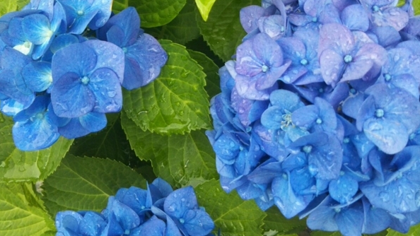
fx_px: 490
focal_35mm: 44
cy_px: 75
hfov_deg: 46.4
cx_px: 209
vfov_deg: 26.9
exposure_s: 1/120
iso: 64
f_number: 2.2
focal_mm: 4
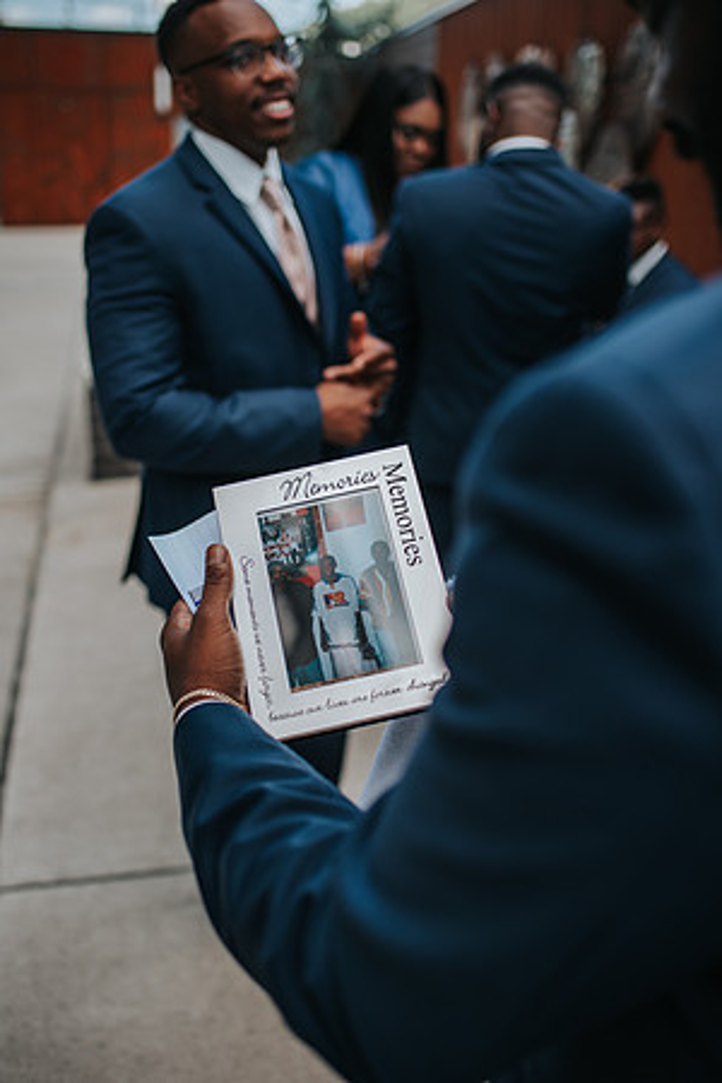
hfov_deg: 37.9
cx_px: 361
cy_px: 542
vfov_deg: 54.4
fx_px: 1053
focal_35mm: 35
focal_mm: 35
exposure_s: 1/800
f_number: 2.2
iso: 140
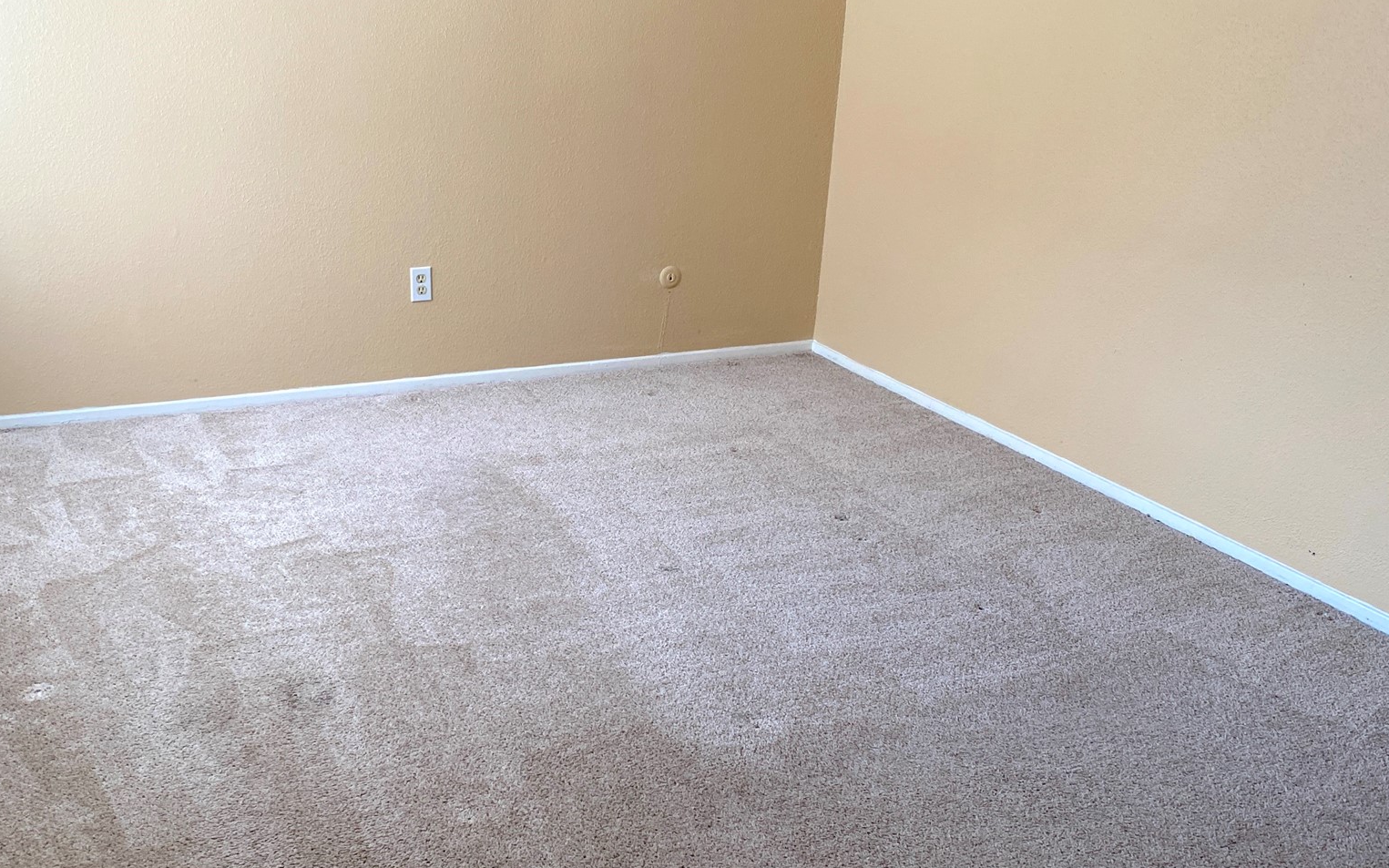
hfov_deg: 52.6
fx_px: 1401
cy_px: 414
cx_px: 609
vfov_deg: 34.4
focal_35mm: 37
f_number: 1.8
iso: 100
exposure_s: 1/121
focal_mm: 4.25
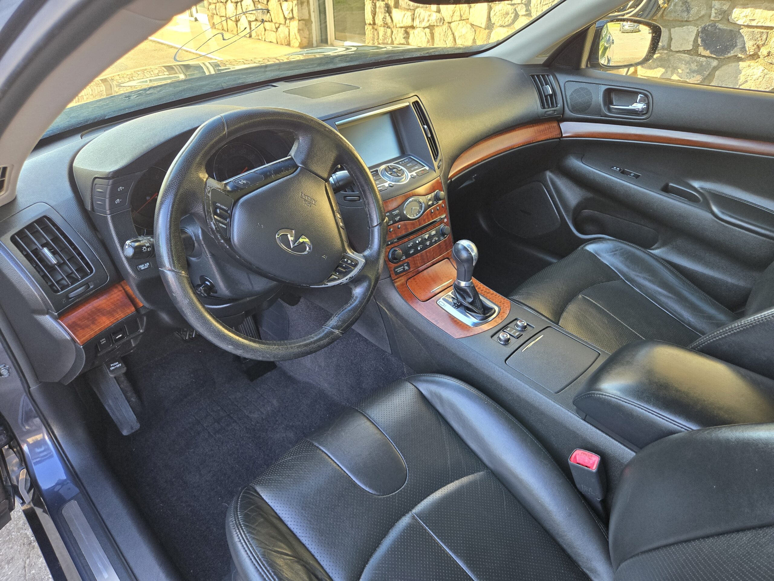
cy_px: 290
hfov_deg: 73.9
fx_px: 514
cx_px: 387
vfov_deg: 58.9
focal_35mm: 23
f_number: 1.8
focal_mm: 5.4
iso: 200
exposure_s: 1/180
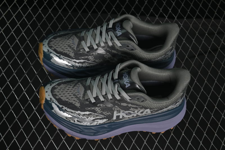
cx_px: 112
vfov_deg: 18.2
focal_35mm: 75
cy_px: 75
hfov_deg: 27.0
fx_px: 469
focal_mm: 50
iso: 160
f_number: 6.3
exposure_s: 1/40
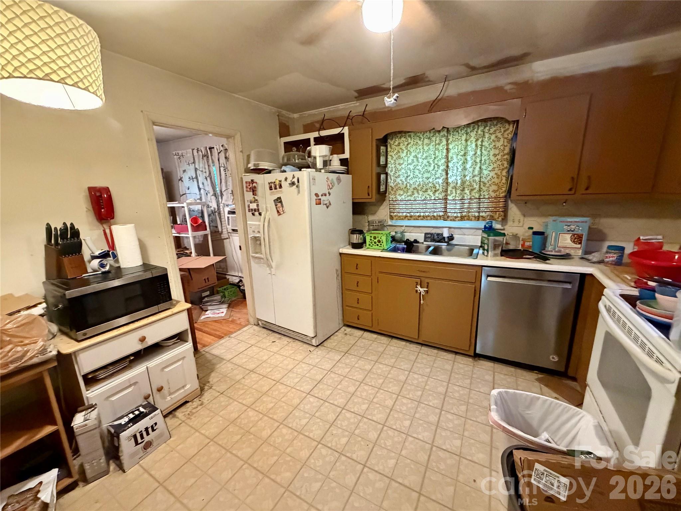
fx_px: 275
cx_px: 340
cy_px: 256
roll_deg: +2.8
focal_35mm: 14
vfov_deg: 85.7
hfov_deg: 102.1
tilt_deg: -13.2
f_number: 2.2
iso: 800
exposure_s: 1/60
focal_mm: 2.22
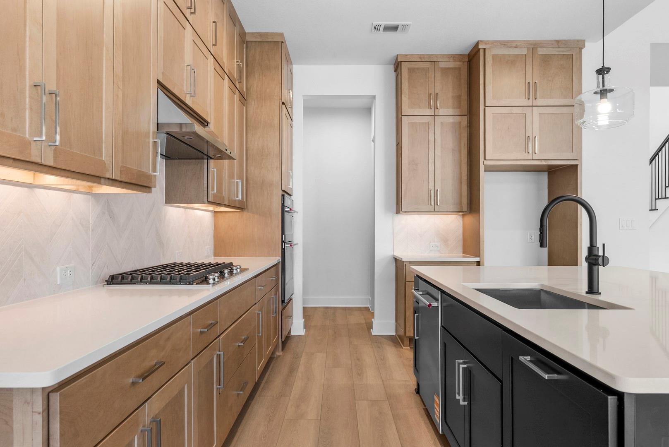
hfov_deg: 73.7
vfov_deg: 53.2
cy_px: 224
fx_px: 446
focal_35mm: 24
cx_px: 334
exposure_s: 1/2
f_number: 11
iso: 800
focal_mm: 24
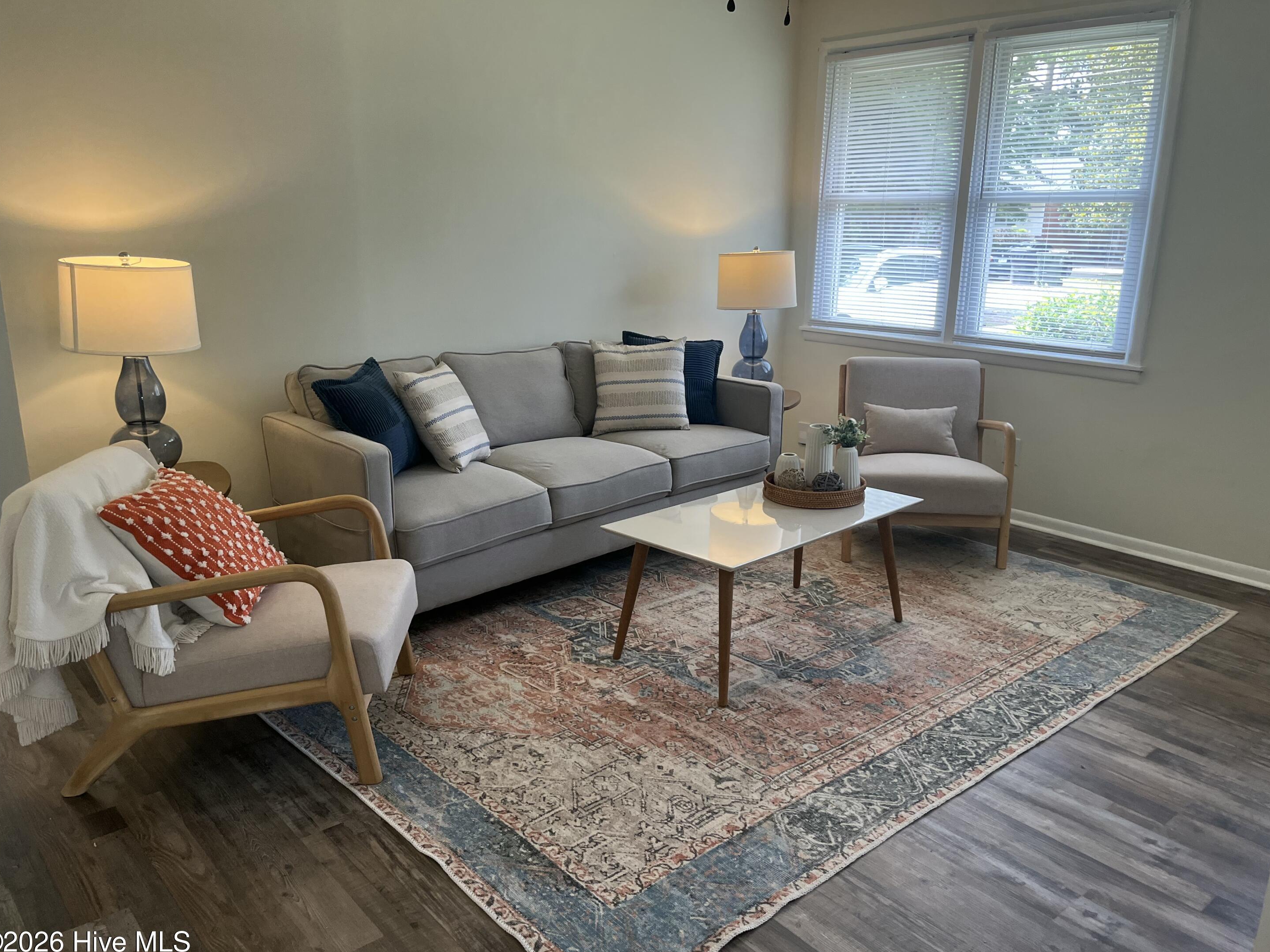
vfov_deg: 51.3
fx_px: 991
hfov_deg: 65.3
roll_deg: -0.8
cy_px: 493
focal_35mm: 27
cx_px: 639
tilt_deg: -15.4
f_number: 1.6
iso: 125
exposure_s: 1/120
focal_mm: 5.1
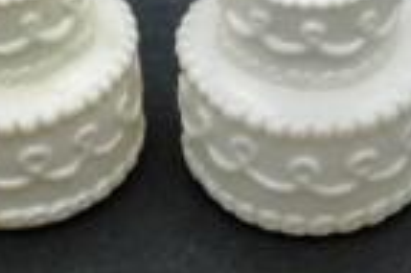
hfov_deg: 14.5
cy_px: -45
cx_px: 145
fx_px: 1612
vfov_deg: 9.6
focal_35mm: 141
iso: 180
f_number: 8
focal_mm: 35
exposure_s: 1/60
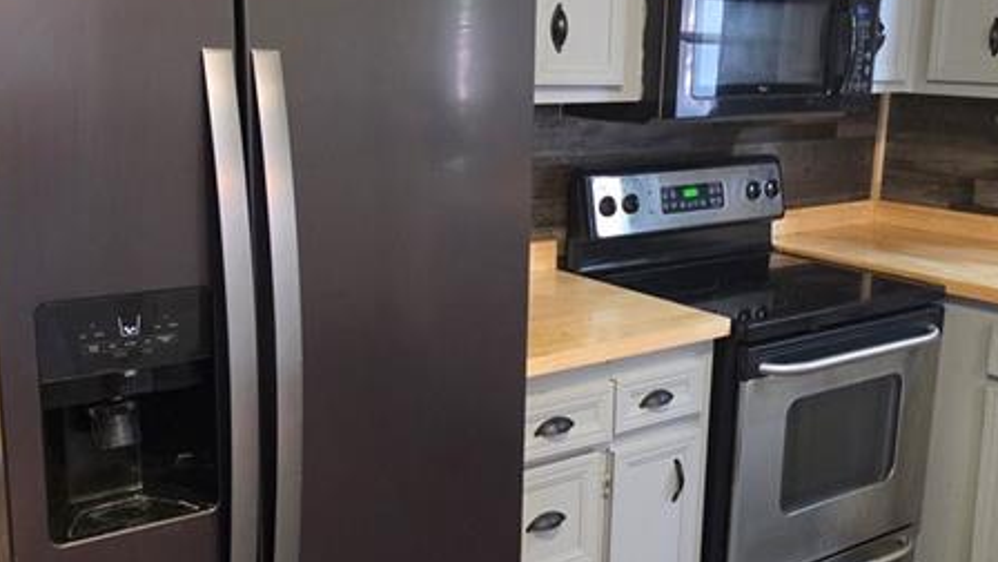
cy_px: 321
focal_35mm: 43
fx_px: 1138
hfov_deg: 47.3
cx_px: 552
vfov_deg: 27.7
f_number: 1.4
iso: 1600
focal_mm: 6.5
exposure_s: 1/120
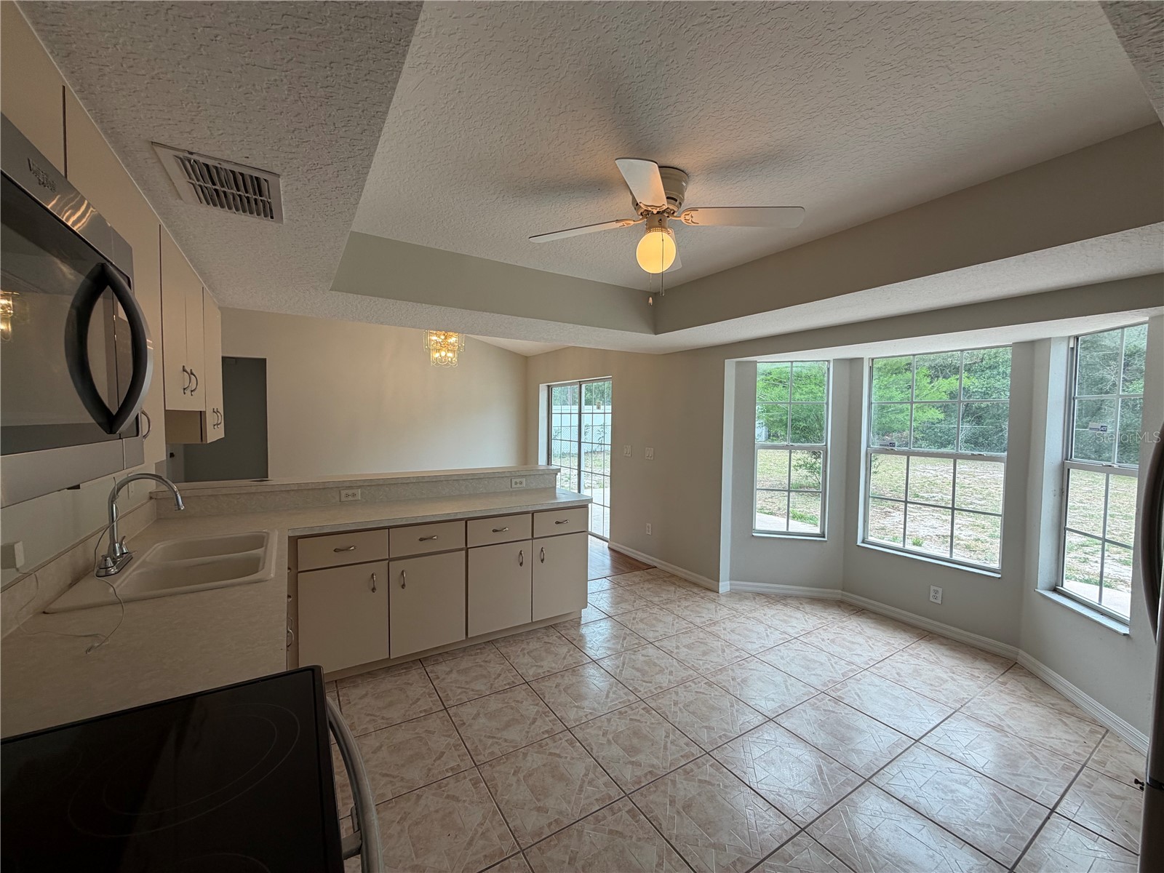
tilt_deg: -2.4
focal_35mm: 14
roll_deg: -1.1
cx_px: 582
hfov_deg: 102.1
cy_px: 436
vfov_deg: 85.7
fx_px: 471
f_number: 2.2
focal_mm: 2.22
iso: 80
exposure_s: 1/120
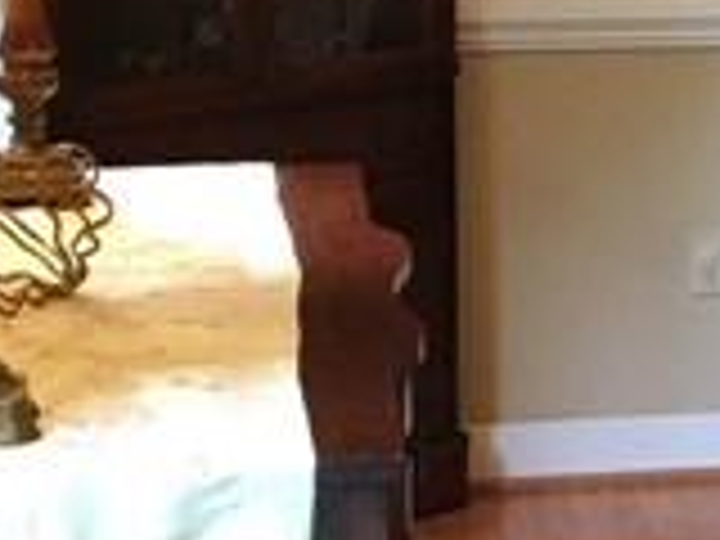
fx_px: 3869
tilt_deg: -6.3
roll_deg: -1.5
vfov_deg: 8.0
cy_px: 40
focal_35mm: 186
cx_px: 1534
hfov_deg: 9.7
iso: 125
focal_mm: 4.15
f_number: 2.2
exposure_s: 1/30
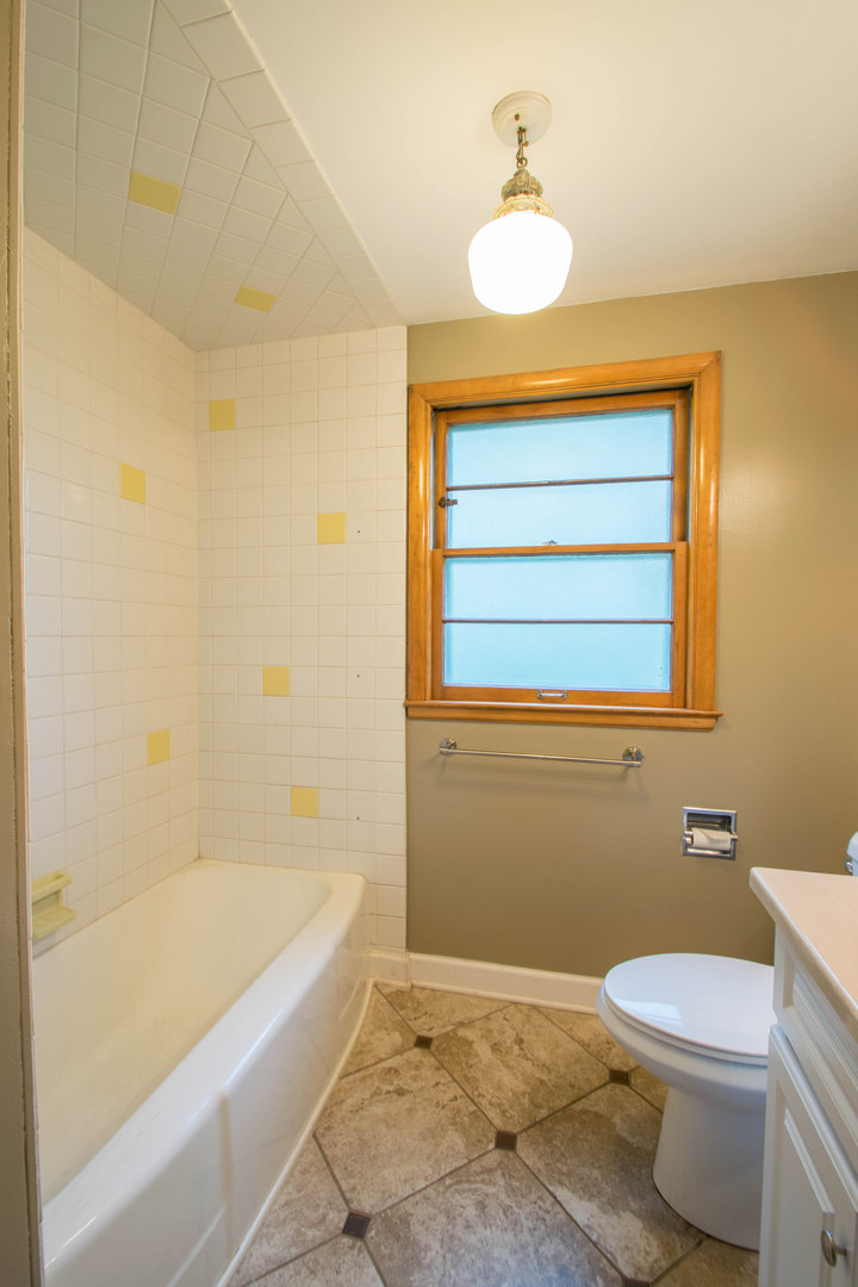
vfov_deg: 100.4
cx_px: 429
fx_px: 536
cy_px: 644
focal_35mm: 15
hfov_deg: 77.3
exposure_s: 1/3
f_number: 8
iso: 100
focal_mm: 10
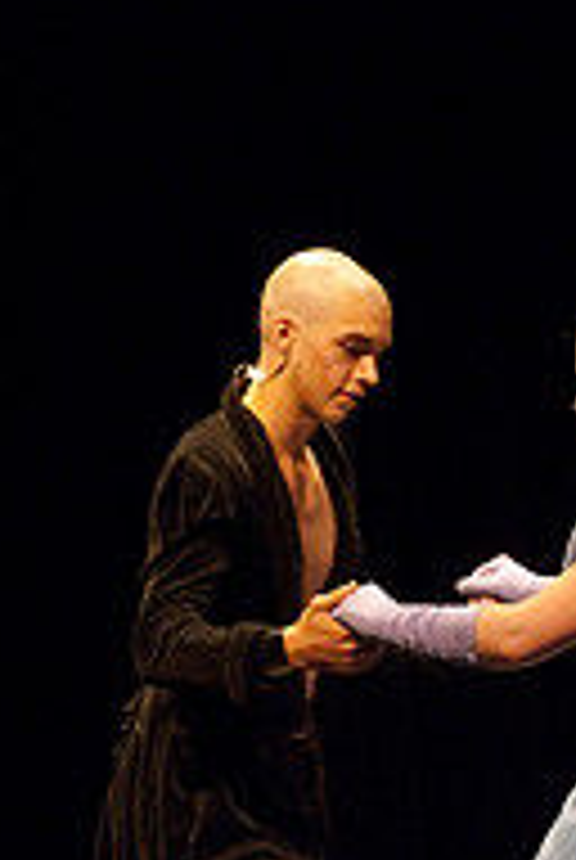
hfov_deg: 3.5
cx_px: 641
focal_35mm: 389
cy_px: 558
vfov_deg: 5.3
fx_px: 9302
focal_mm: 110
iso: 1250
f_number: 2.8
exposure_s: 1/160
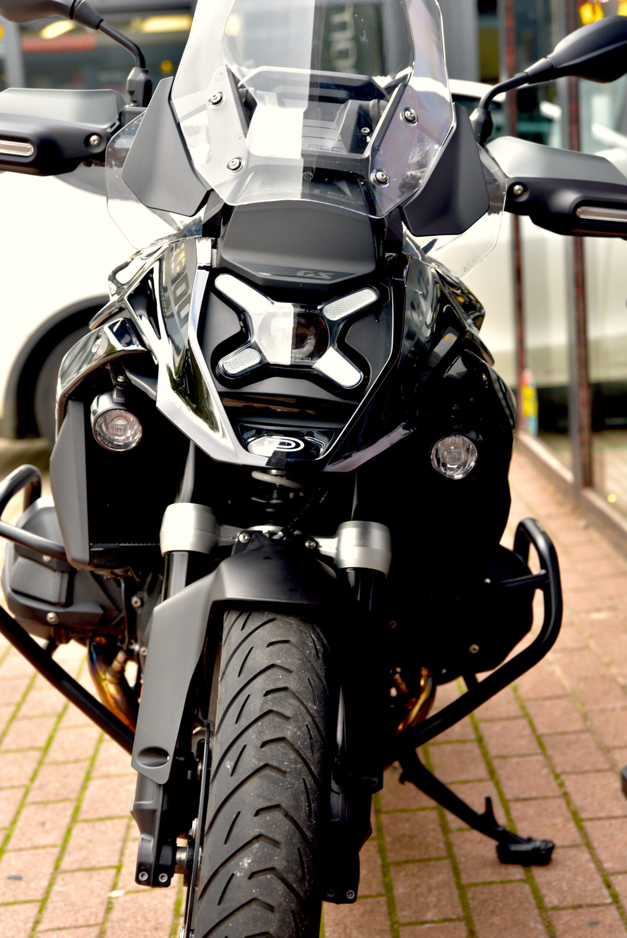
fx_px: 1670
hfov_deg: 21.3
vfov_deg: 31.4
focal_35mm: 64
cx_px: 311
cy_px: 472
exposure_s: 1/80
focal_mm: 62
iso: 200
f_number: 4.5
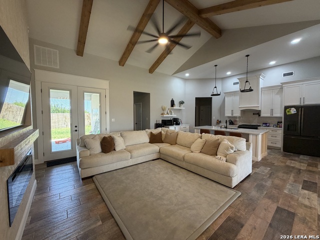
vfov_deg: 85.7
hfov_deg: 102.1
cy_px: 120
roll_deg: +0.6
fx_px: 129
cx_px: 160
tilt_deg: -3.0
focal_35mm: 14
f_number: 2.2
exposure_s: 1/60
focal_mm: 2.22
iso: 160
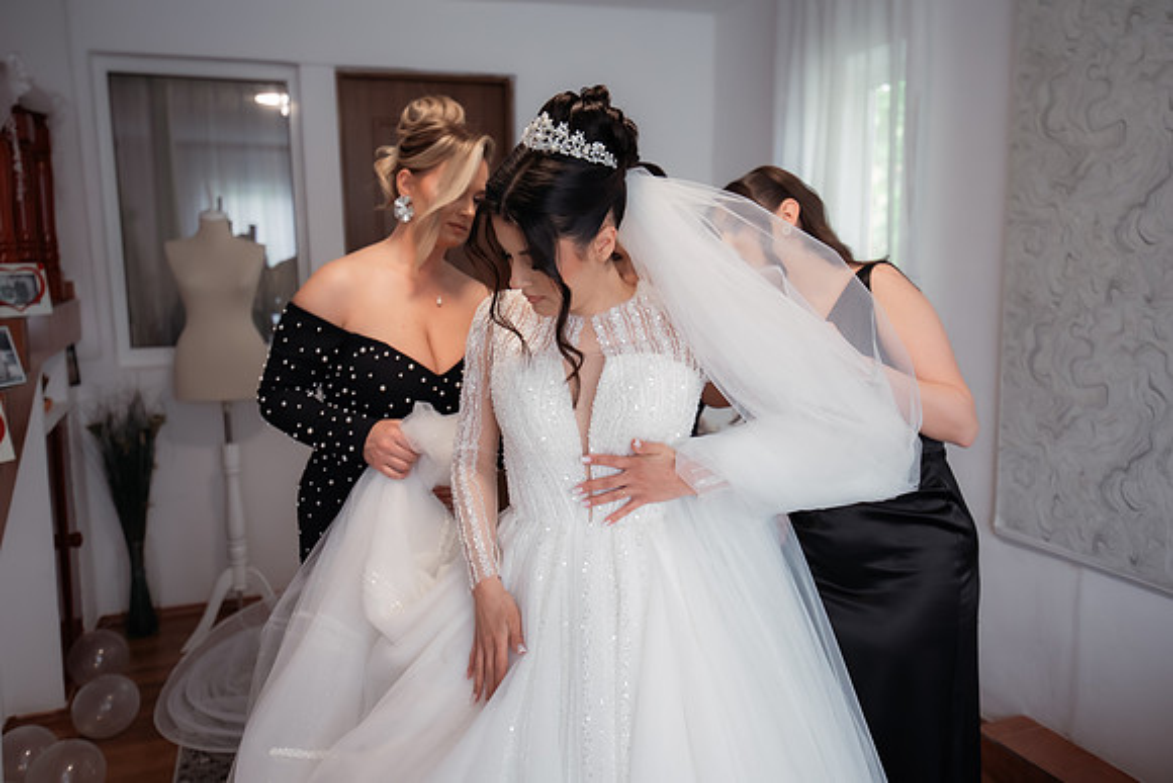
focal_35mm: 30
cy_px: 392
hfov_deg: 61.9
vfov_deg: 43.6
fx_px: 978
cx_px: 586
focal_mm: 30
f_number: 2.8
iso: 1600
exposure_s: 1/200
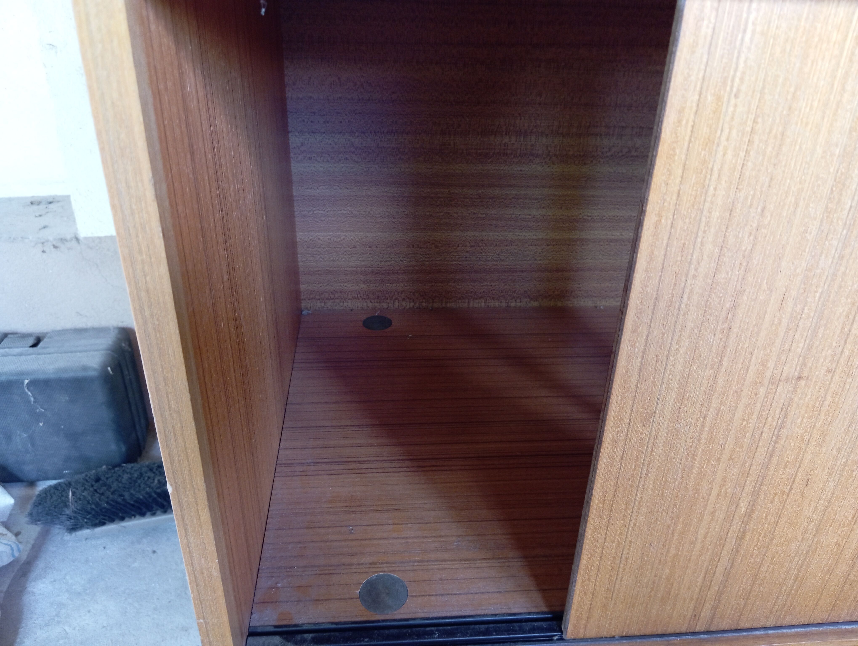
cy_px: 323
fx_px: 695
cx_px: 429
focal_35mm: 28
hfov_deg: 63.4
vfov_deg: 49.9
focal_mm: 4.22
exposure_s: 1/25
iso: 742
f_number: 1.8
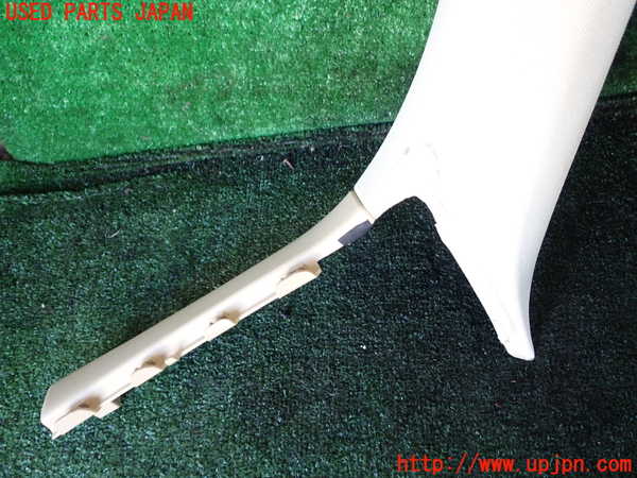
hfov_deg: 60.0
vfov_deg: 46.8
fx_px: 552
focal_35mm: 30
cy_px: 239
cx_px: 318
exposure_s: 1/30
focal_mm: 5.4
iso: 200
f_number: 2.3
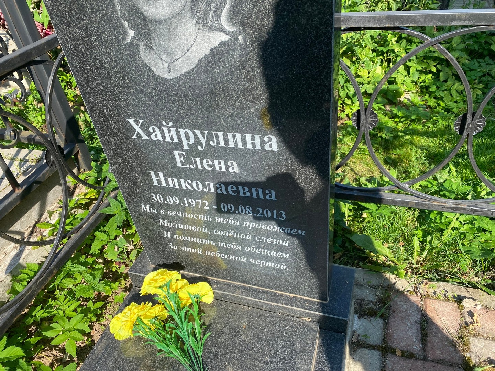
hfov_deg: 67.3
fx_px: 372
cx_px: 248
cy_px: 186
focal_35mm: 26
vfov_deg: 53.1
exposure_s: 1/998
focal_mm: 4.25
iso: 32
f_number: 1.8
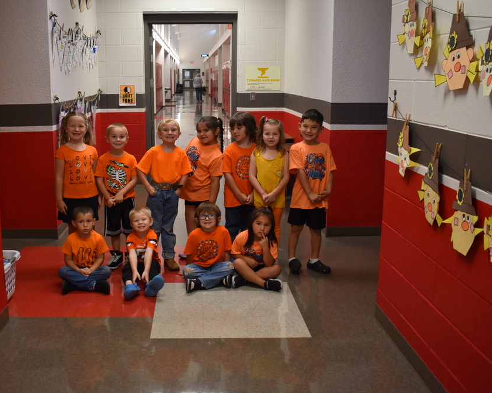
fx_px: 576
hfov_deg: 46.0
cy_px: 194
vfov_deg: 37.7
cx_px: 195
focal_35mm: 40
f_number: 3.8
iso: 900
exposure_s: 1/125
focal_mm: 23
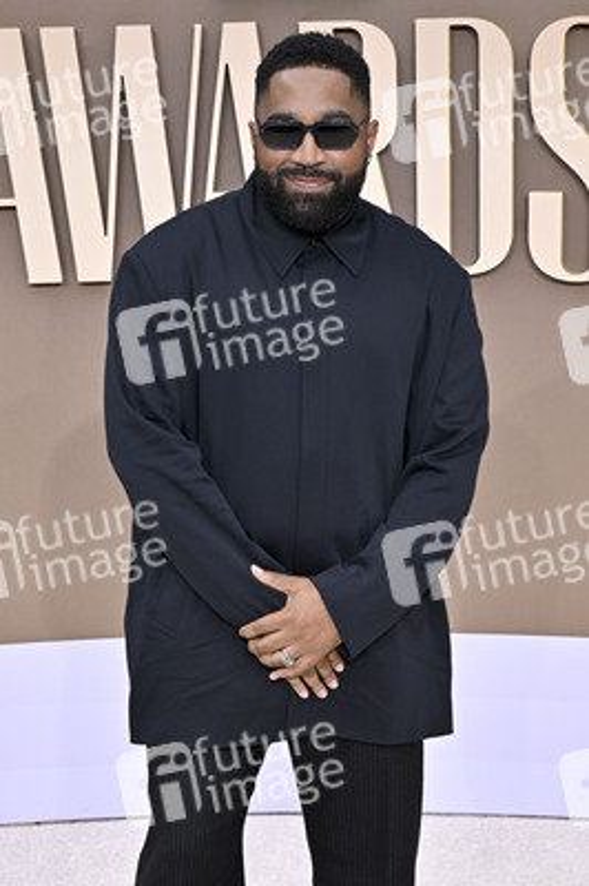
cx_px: 294
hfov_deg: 24.2
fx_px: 1377
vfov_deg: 35.7
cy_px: 443
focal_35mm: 56
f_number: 8
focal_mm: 56
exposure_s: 1/320
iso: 400
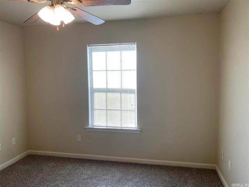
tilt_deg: -2.8
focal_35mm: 26
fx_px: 187
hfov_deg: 67.3
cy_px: 94
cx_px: 124
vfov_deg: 53.1
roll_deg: +0.3
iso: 32
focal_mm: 4.25
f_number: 1.8
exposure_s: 1/120
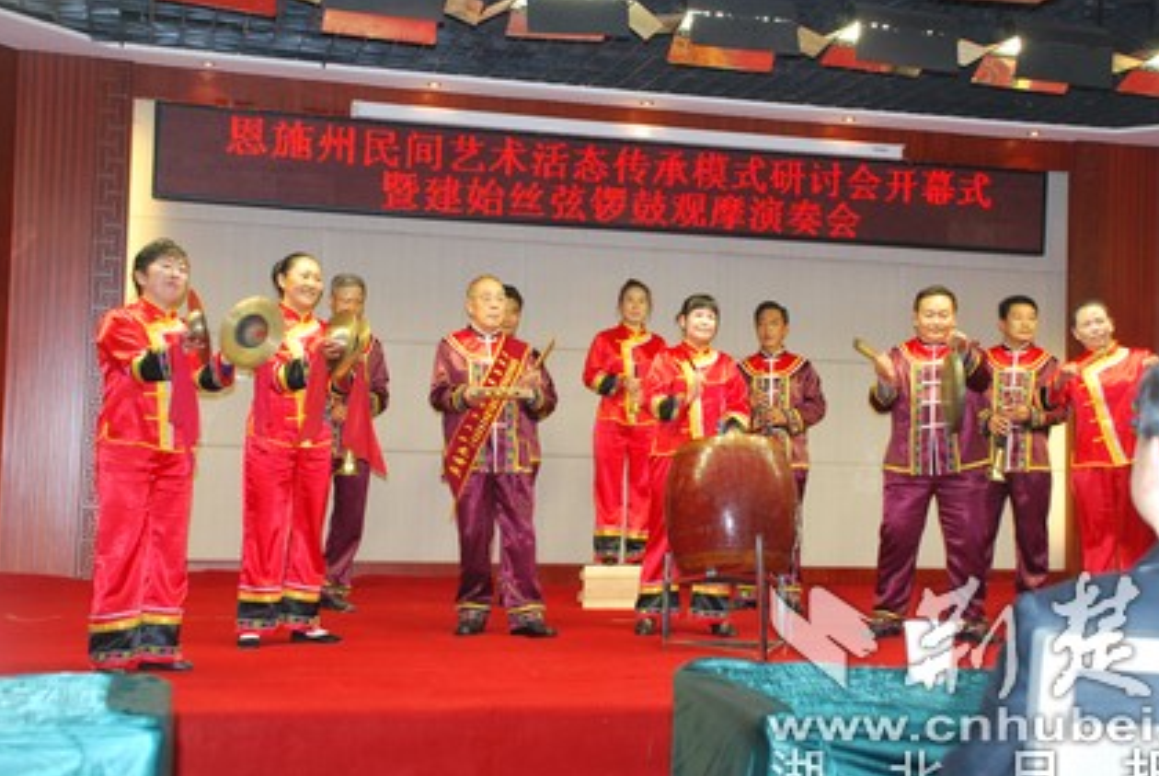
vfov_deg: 27.1
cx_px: 618
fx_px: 1611
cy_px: 369
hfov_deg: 39.5
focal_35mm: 50
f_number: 4
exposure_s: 1/60
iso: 640
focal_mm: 28
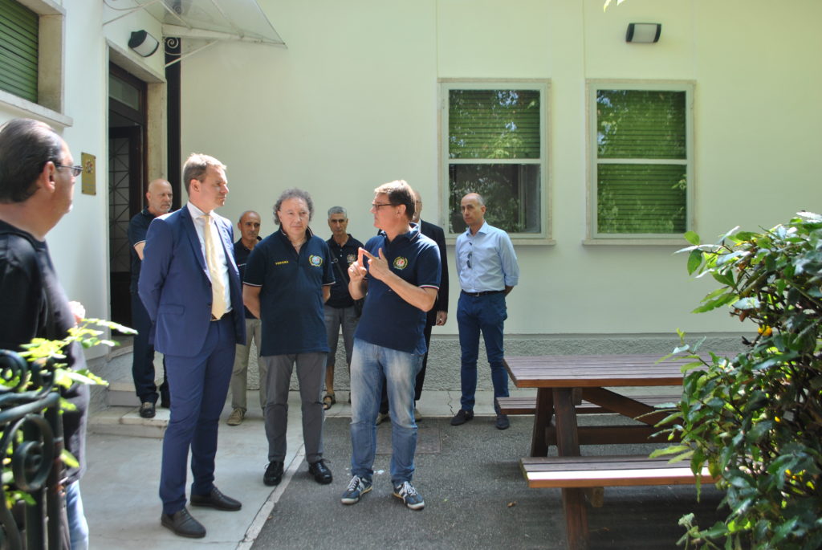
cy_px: 275
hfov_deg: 67.3
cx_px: 411
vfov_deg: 48.0
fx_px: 617
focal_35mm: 27
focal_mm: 18
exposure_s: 1/100
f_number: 5.6
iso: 200
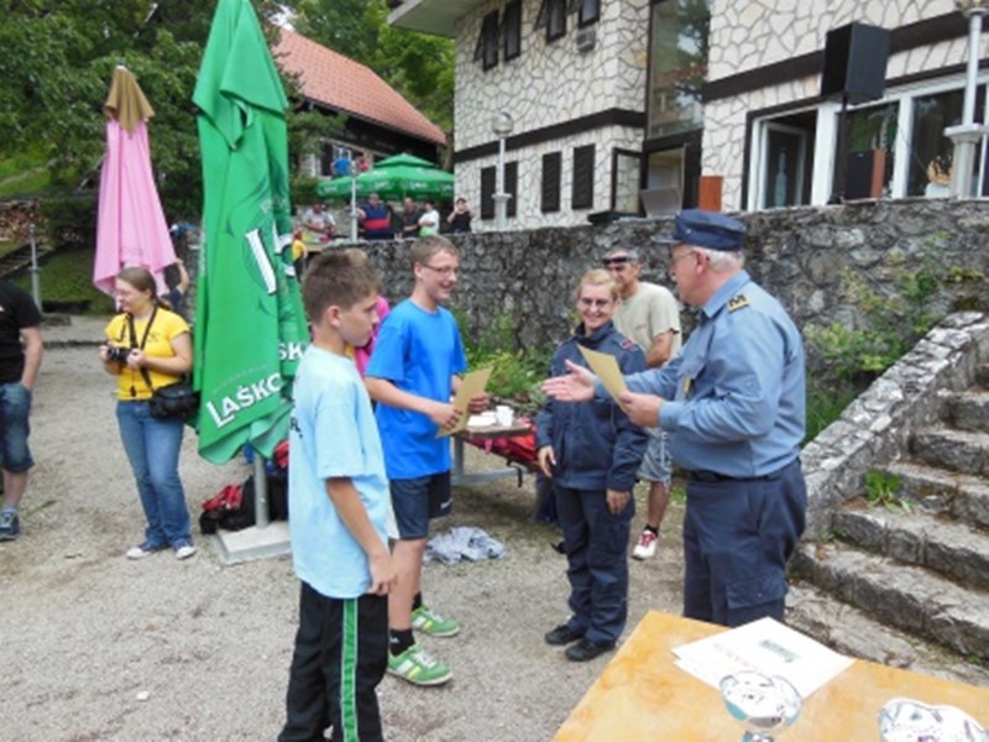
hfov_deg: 69.4
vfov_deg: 54.9
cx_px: 494
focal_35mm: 25
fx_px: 714
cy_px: 371
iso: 125
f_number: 3.5
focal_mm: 4.5
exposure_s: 1/400
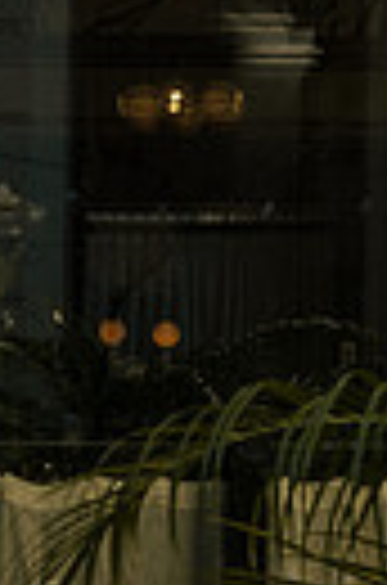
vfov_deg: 10.3
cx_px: -314
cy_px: 328
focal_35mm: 201
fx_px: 3258
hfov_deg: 6.6
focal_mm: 35
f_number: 4.5
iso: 400
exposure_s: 1/200
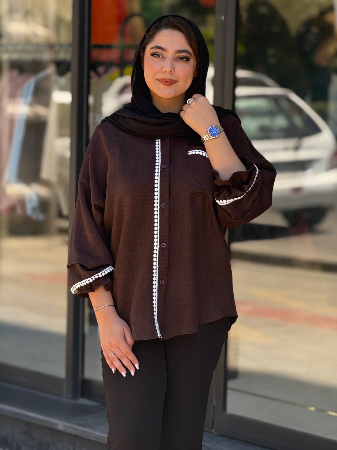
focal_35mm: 120
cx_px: 168
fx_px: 1558
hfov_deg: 12.3
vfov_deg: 16.4
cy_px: 225
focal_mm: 15.66
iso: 64
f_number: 2.8
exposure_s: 1/212
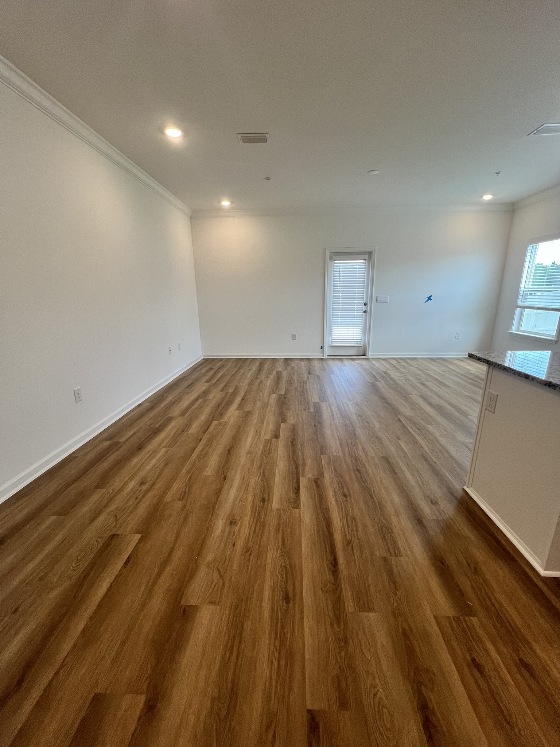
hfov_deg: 89.9
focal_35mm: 13
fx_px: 280
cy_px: 374
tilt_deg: -14.5
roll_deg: +1.0
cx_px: 280
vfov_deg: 106.2
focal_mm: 1.57
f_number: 1.8
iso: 125
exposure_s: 1/120
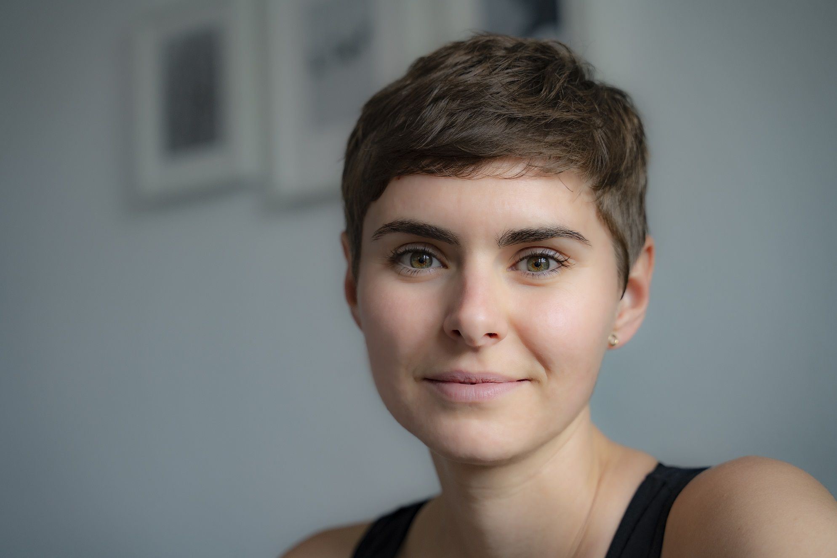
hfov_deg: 27.0
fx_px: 1744
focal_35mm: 75
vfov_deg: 18.2
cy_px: 279
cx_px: 418
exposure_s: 1/160
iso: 640
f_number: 4
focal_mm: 75
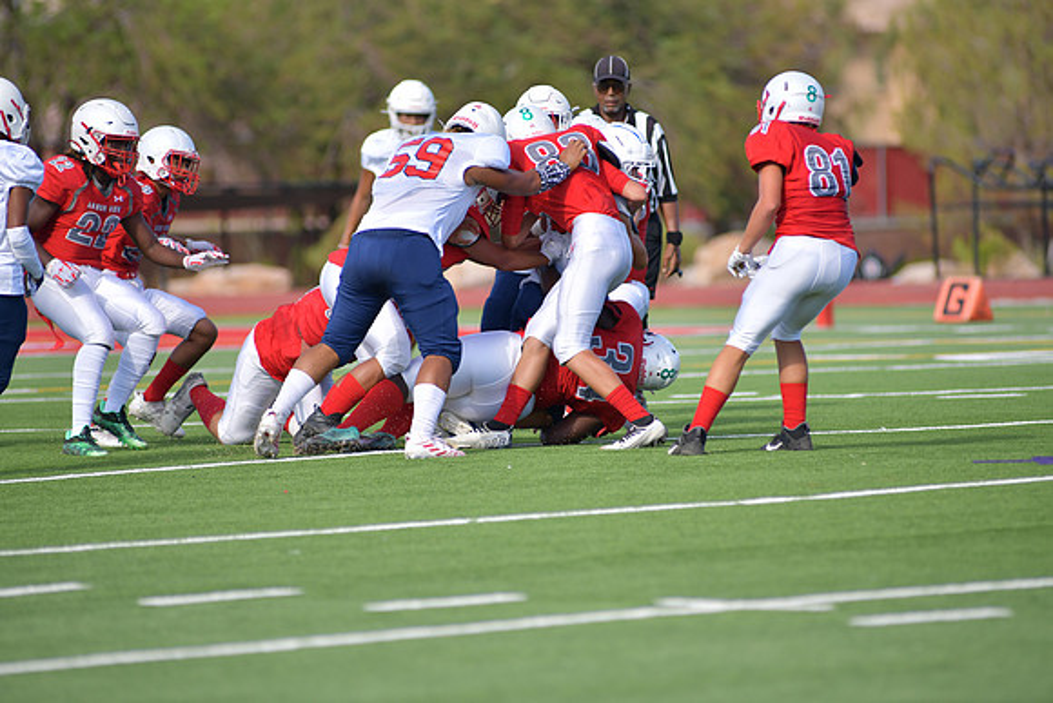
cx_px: 526
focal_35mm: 300
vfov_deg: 4.6
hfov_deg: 6.9
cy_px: 352
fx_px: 8777
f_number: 3.5
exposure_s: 1/2000
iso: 200
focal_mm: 300
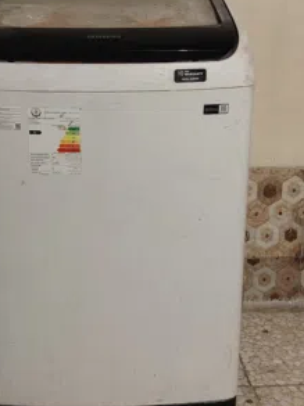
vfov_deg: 29.0
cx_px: 135
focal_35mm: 67
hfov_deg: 21.9
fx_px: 786
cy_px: 191
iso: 1400
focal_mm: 5.25
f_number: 1.75
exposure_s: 1/25
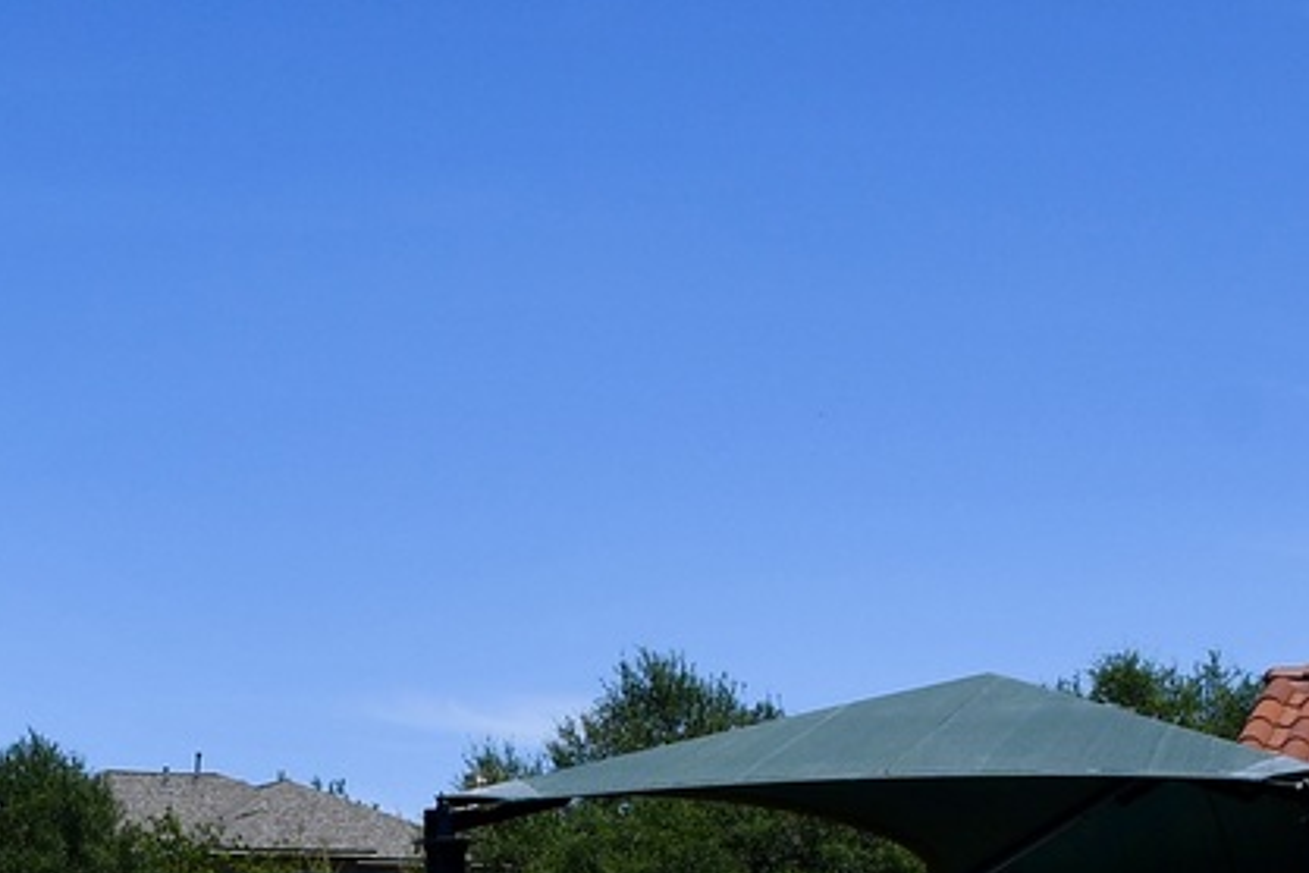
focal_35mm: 105
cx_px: 364
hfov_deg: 19.3
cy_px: 1624
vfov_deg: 11.9
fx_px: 3818
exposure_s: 1/400
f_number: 10
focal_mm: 18
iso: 100
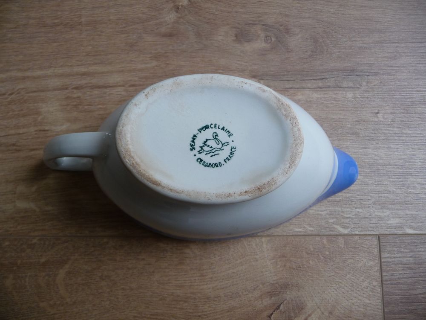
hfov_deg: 63.4
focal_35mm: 28
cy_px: 160
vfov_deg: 49.7
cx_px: 213
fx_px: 345
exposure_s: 1/40
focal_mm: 4.7
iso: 100
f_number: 3.3
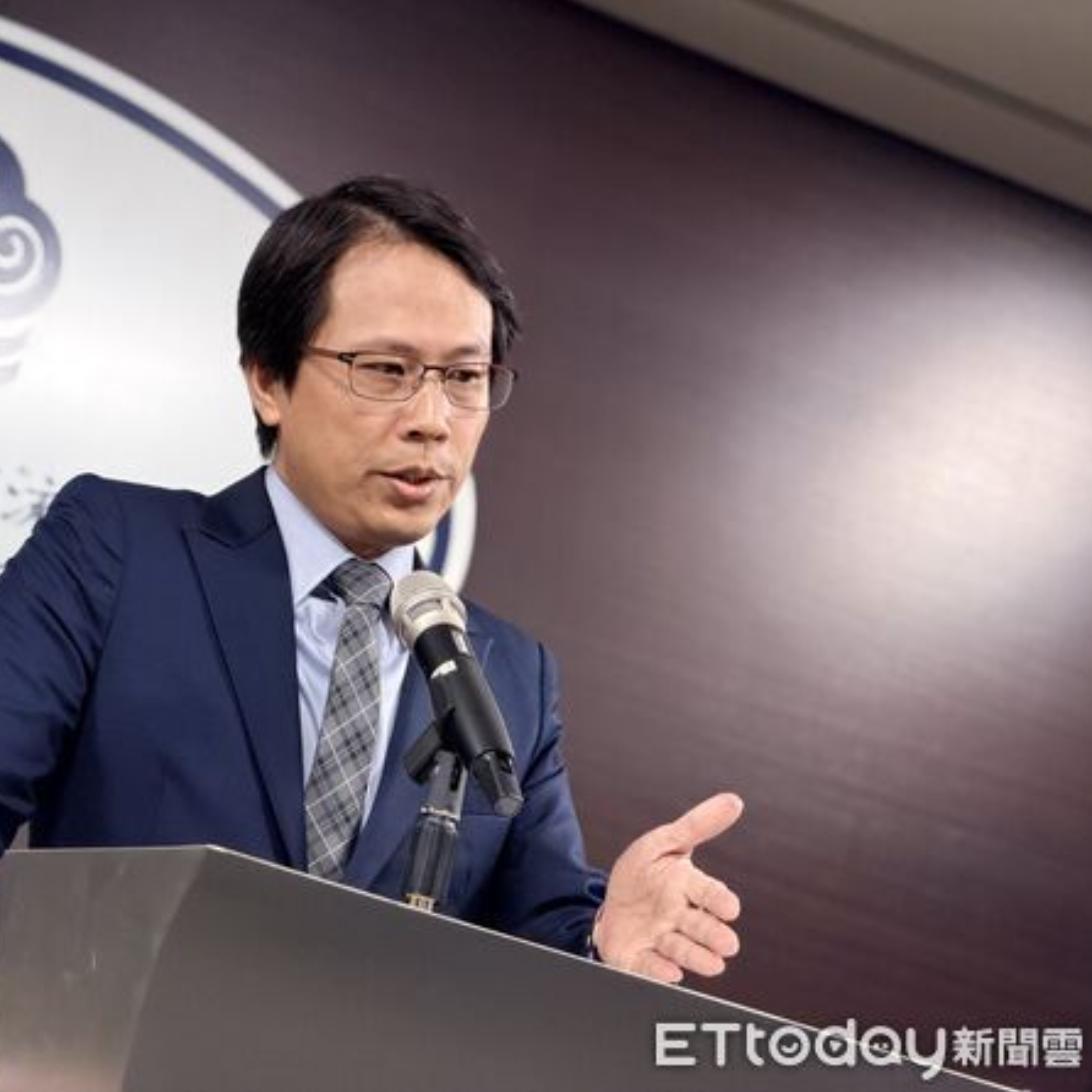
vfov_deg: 14.7
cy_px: 544
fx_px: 4247
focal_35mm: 119
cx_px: 367
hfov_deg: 14.6
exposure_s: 1/120
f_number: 2.8
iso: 320
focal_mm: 16.89
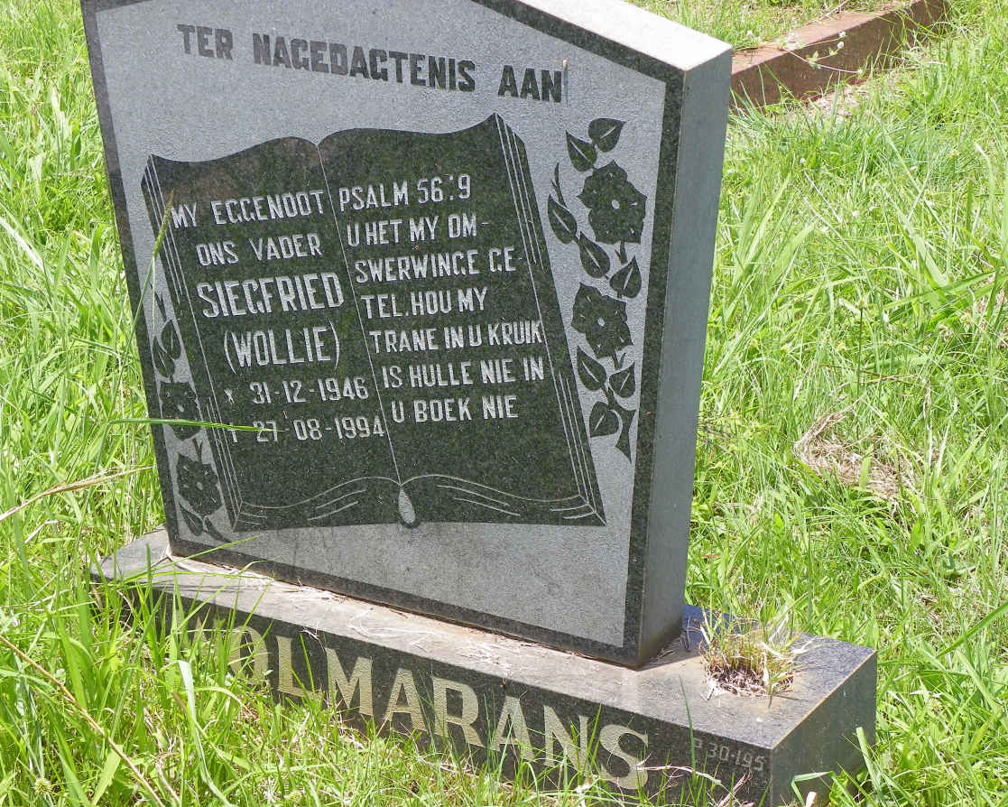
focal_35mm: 87
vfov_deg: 17.7
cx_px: 476
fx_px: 2596
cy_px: 405
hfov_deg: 22.0
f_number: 4.5
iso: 64
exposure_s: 1/200
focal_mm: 14.7
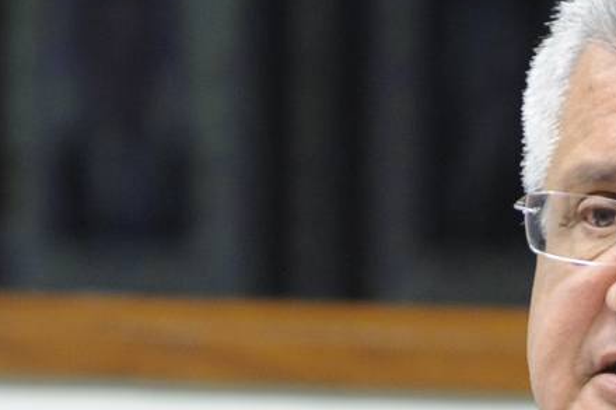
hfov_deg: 2.5
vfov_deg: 1.7
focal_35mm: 818
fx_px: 13991
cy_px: 579
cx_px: 531
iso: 2500
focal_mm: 200
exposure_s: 1/200
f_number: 4.5
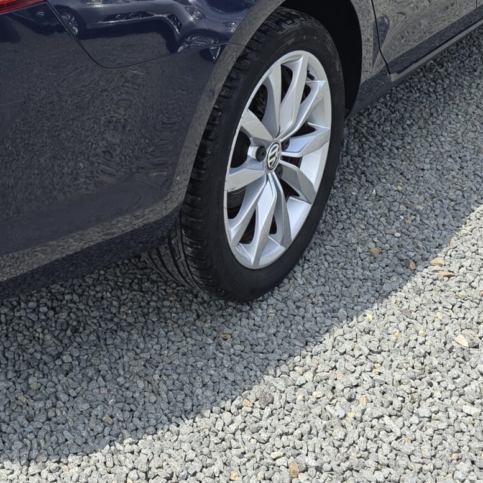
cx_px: 32
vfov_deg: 23.3
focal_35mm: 67
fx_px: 1058
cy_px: -113
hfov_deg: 24.8
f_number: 1.7
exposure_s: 1/355
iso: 12
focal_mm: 6.3
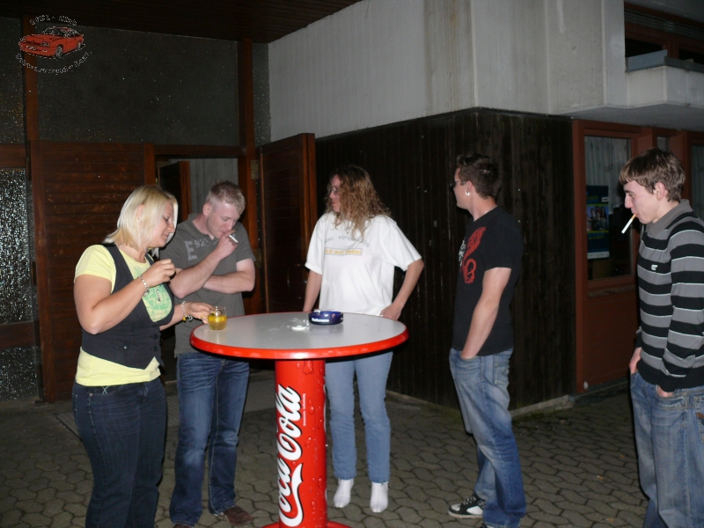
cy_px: 264
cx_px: 352
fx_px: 712
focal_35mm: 35
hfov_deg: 52.6
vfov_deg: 40.7
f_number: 2.8
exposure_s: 1/30
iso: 125
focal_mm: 7.4
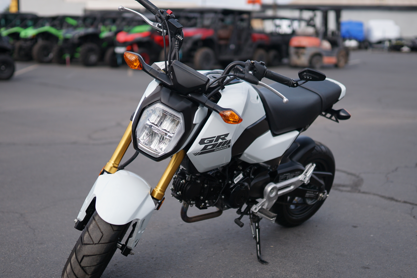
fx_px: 568
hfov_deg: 40.3
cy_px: 134
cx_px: 204
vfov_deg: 27.5
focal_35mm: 49
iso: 100
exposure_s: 1/2000
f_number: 1.4
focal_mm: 35
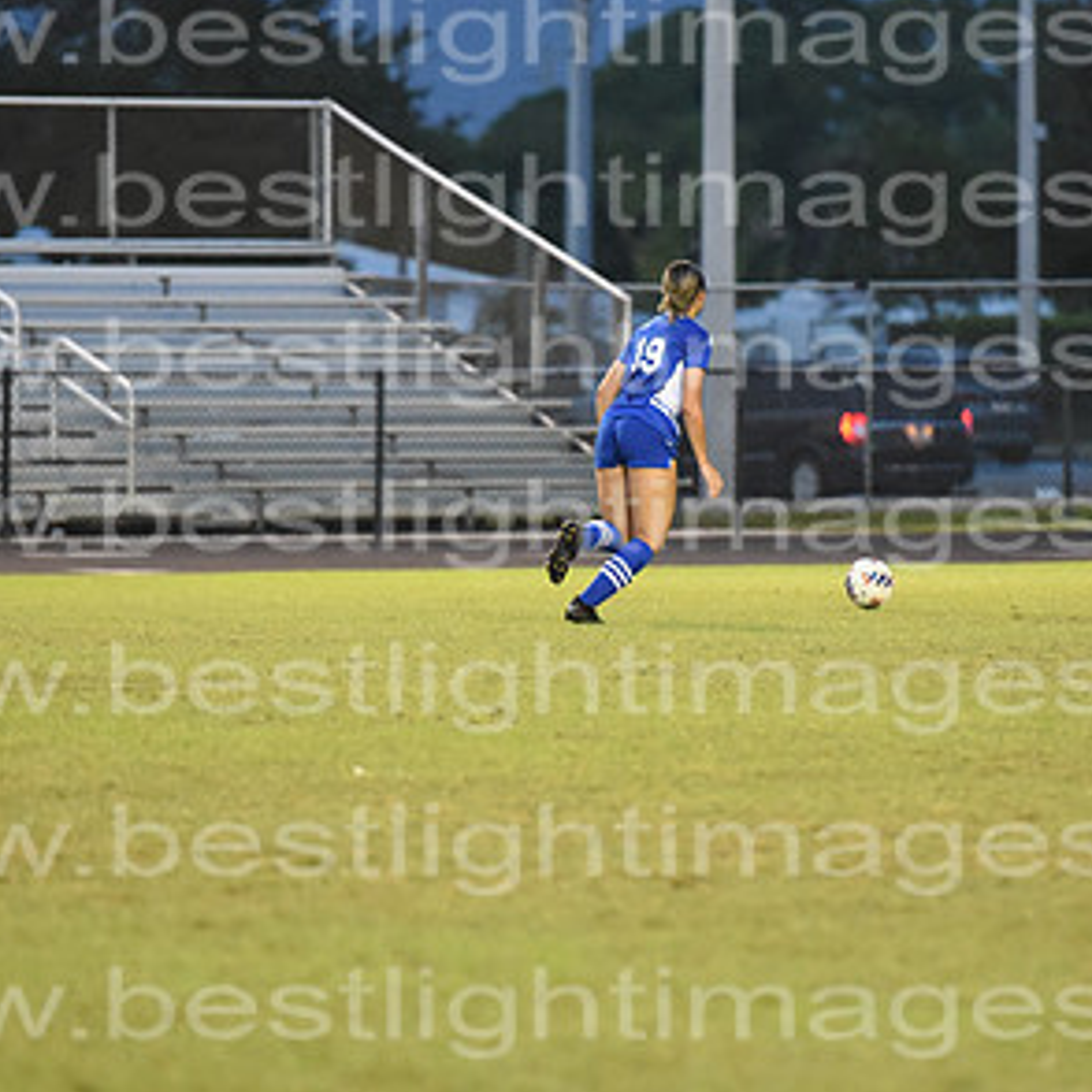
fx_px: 11956
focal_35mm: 335
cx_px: 594
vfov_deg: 5.2
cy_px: 444
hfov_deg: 5.2
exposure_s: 1/500
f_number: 4
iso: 10000
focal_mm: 200
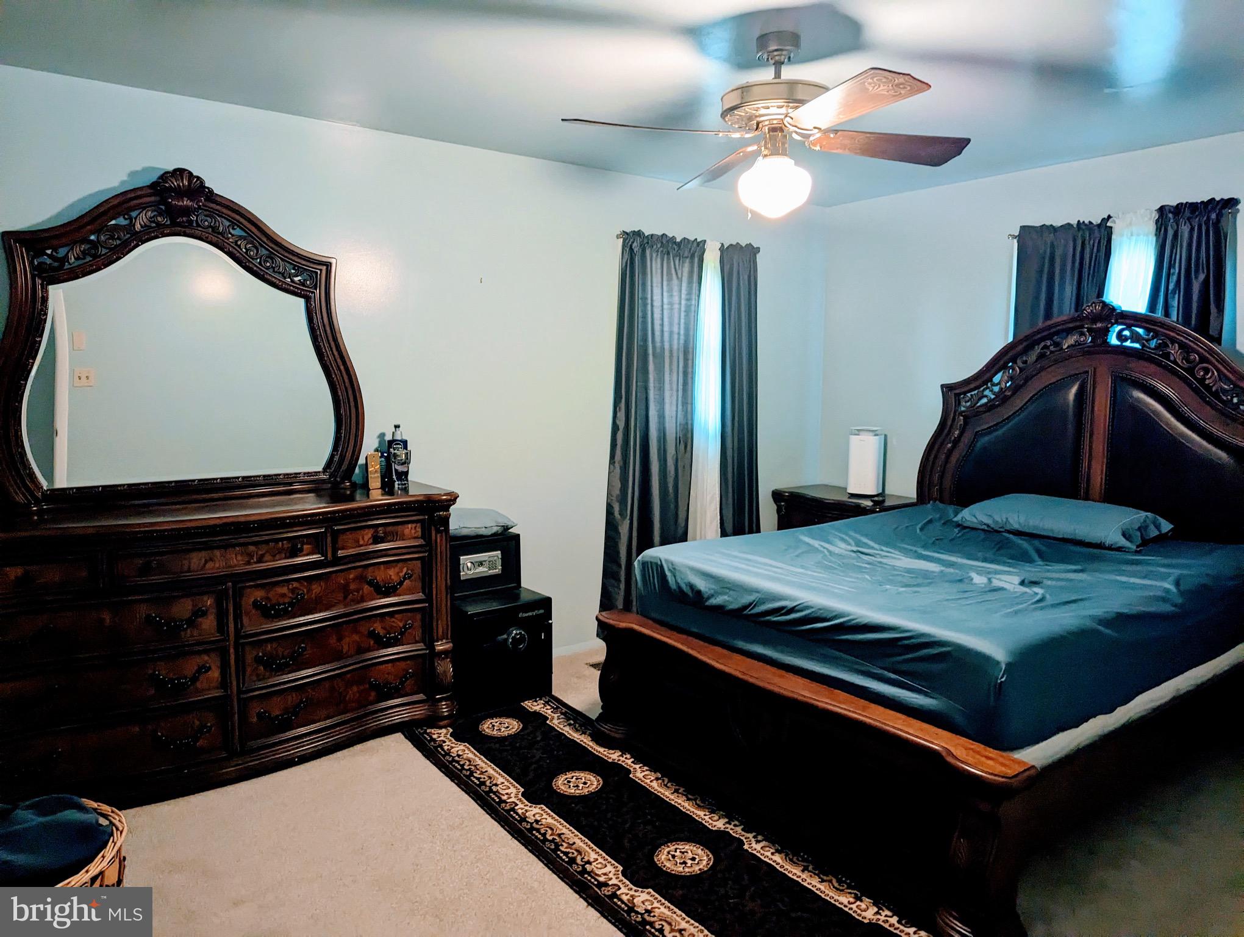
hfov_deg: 71.5
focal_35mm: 24
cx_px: 622
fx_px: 864
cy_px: 468
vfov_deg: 56.9
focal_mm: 6.81
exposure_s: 1/120
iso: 1169
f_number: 1.85
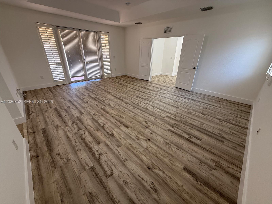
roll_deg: -1.0
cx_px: 136
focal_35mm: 14
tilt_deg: -24.3
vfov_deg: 85.7
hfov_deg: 102.1
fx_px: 110
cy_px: 102
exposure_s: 1/120
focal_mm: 2.22
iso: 160
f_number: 2.2
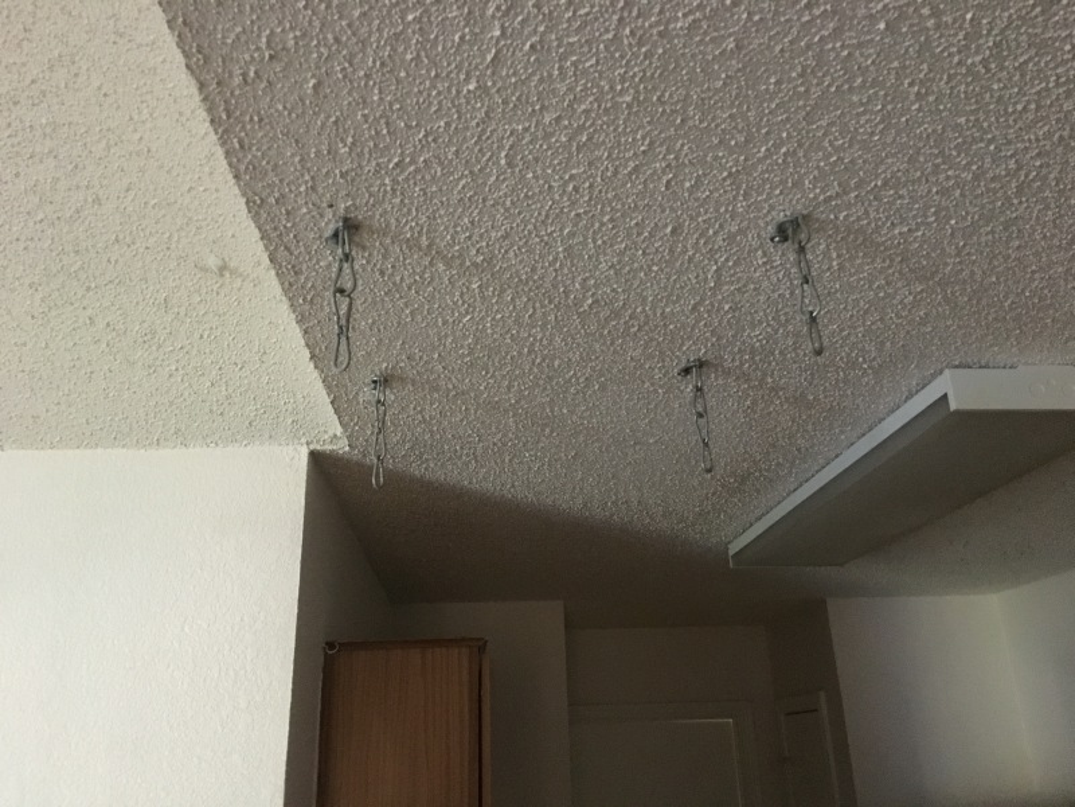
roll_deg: +2.9
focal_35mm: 29
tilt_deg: +20.3
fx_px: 901
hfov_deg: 61.7
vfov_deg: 48.2
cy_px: 404
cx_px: 538
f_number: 2.2
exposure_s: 1/15
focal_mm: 4.15
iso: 320
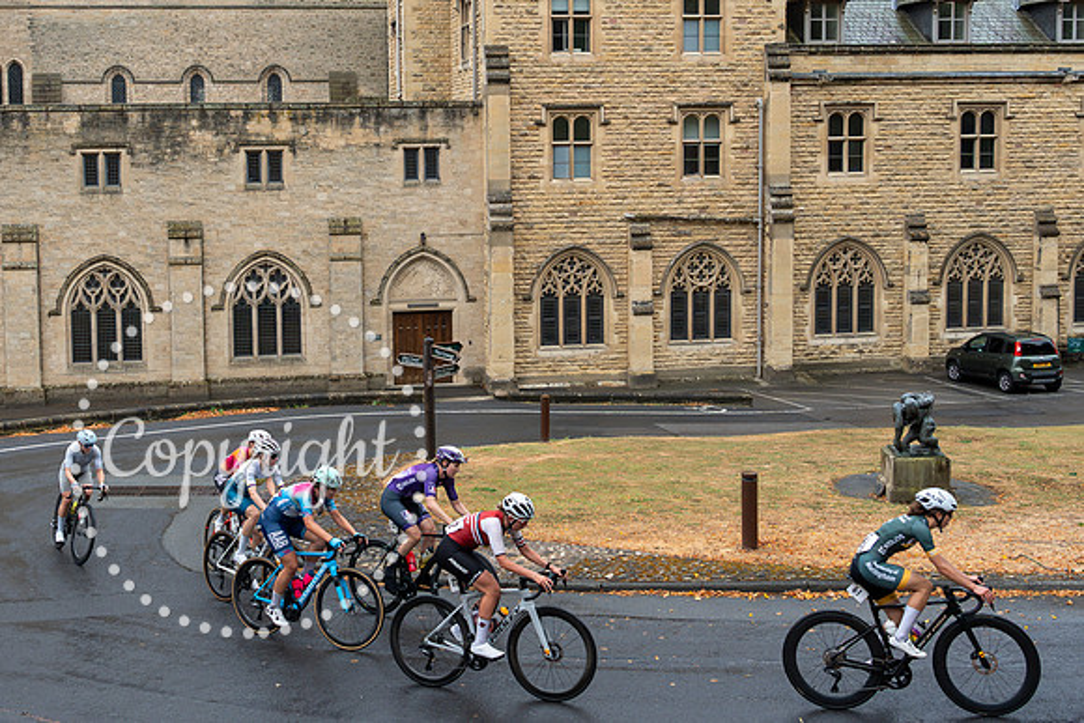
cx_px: 416
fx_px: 1254
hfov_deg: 46.4
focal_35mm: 42
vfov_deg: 31.8
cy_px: 220
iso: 640
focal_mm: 24
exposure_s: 1/800
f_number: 4
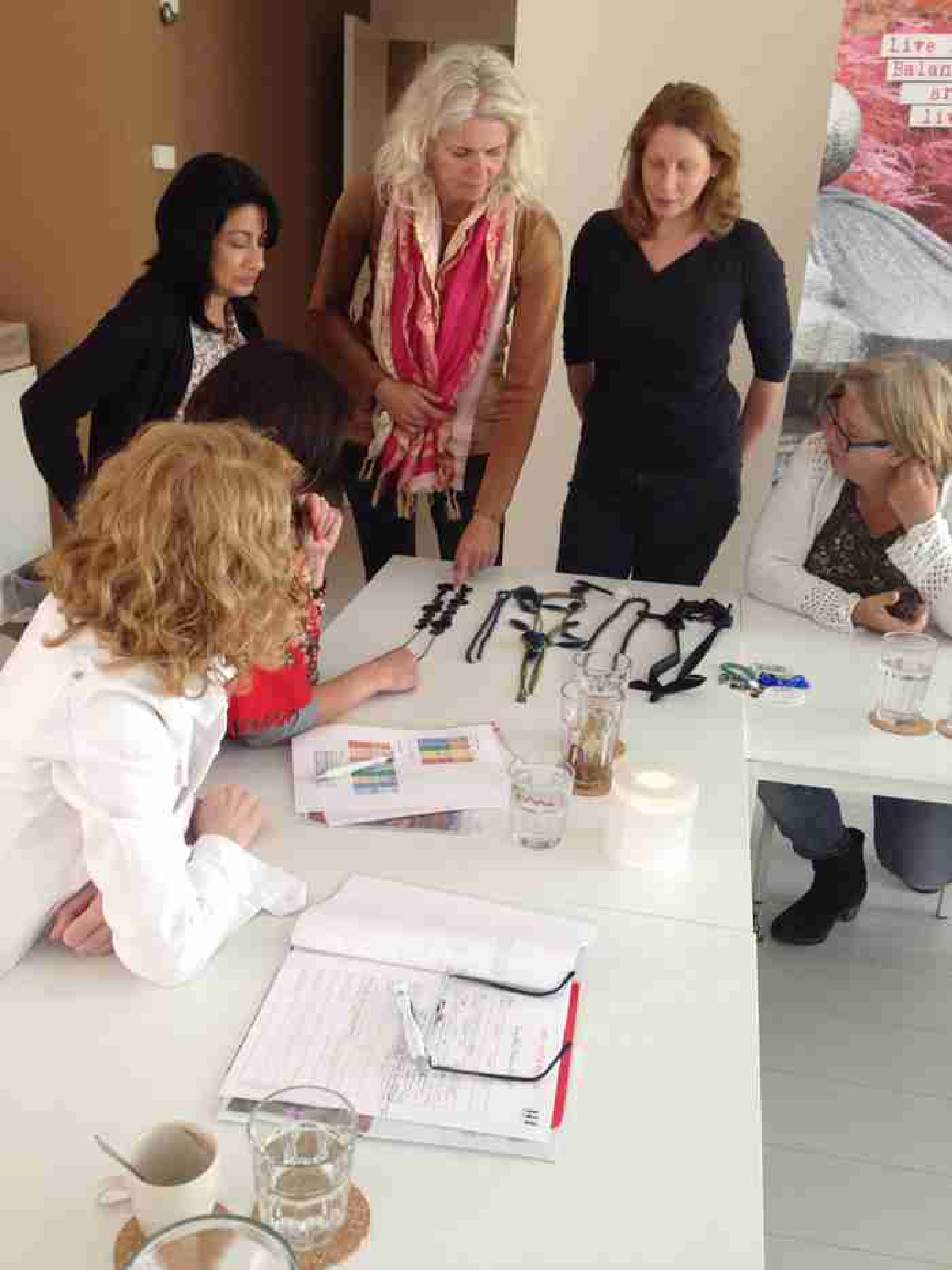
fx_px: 1283
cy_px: 635
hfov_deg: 40.7
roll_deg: -1.8
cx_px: 476
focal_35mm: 35
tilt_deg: -21.1
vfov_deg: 52.6
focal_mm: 4.28
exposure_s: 1/20
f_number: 2.4
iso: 80
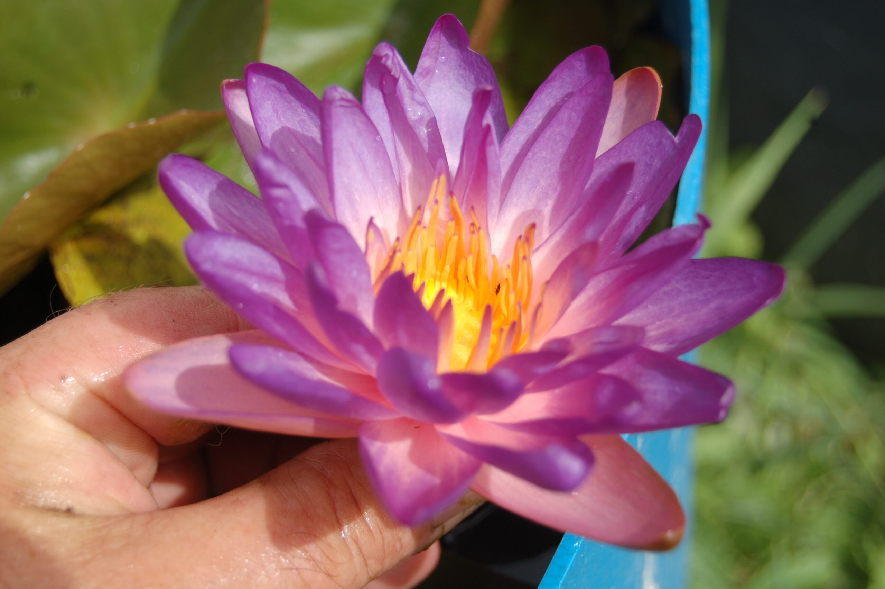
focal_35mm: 69
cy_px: 294
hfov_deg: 29.3
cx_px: 442
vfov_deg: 19.7
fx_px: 1695
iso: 200
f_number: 5.3
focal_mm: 46
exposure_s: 1/640
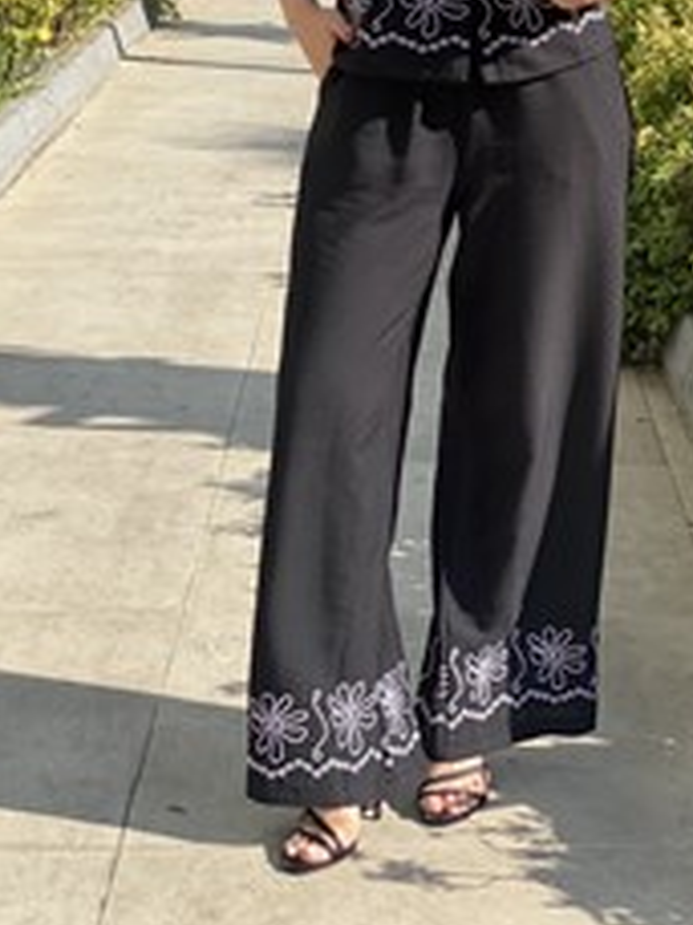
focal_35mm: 94
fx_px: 2509
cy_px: 108
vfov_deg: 20.5
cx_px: 486
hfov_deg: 15.7
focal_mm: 6
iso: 20
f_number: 2
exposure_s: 1/1065
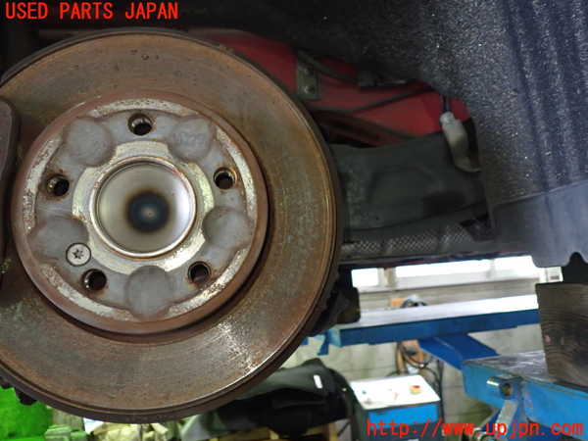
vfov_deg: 46.8
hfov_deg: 60.0
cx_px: 294
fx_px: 510
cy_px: 220
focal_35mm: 30
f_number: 2.3
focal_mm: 5.4
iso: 640
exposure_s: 1/30
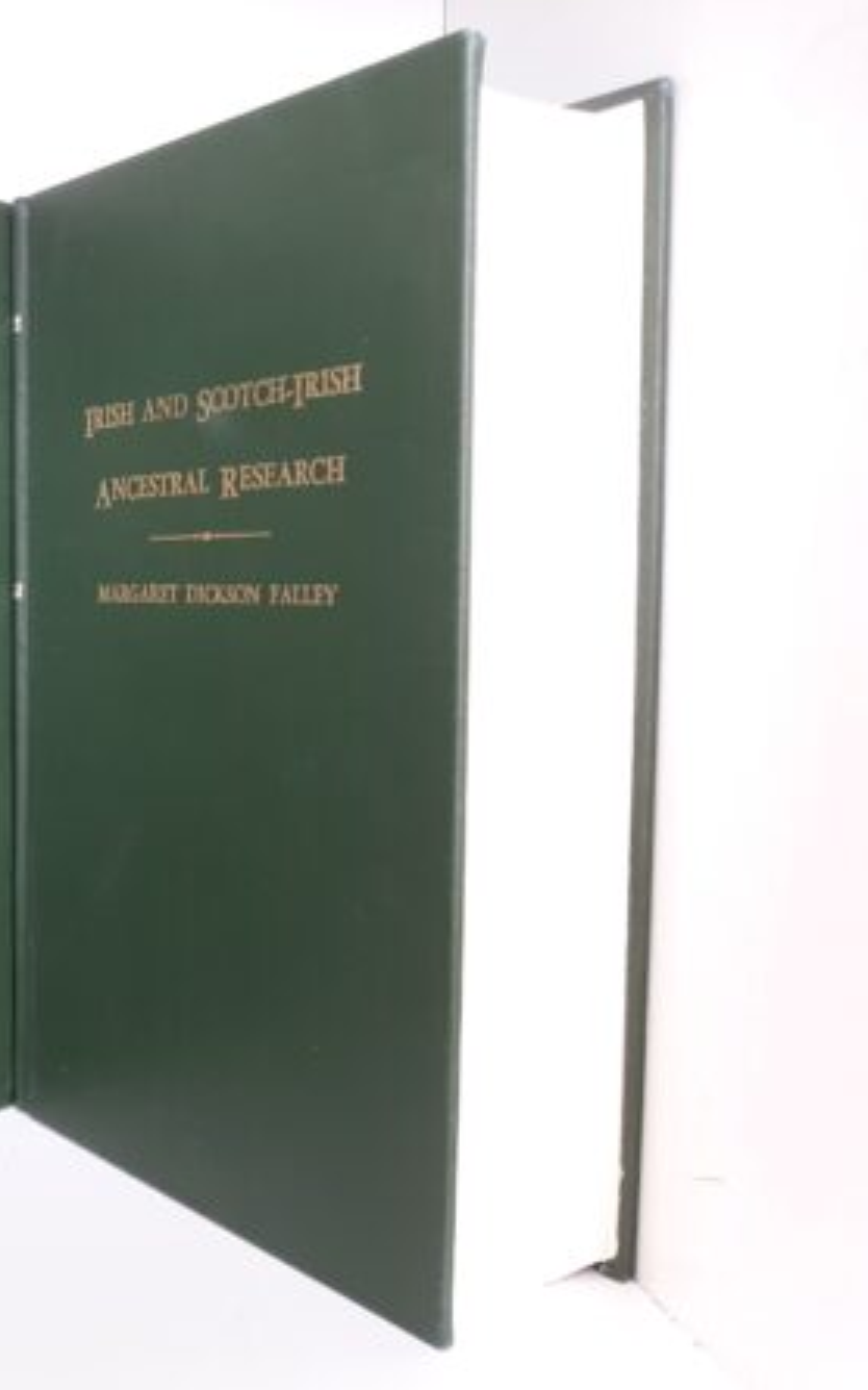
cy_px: 700
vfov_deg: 49.3
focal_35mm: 40
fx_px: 1514
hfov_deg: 29.6
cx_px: -19
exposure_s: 1/40
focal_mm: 3.7
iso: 100
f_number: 1.7
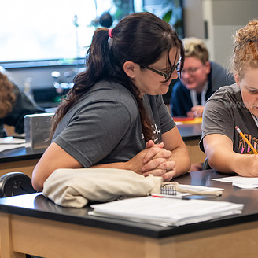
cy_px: 121
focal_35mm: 143
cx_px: 188
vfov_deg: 12.2
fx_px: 1206
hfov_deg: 12.2
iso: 1250
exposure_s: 1/200
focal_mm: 95
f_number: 3.2
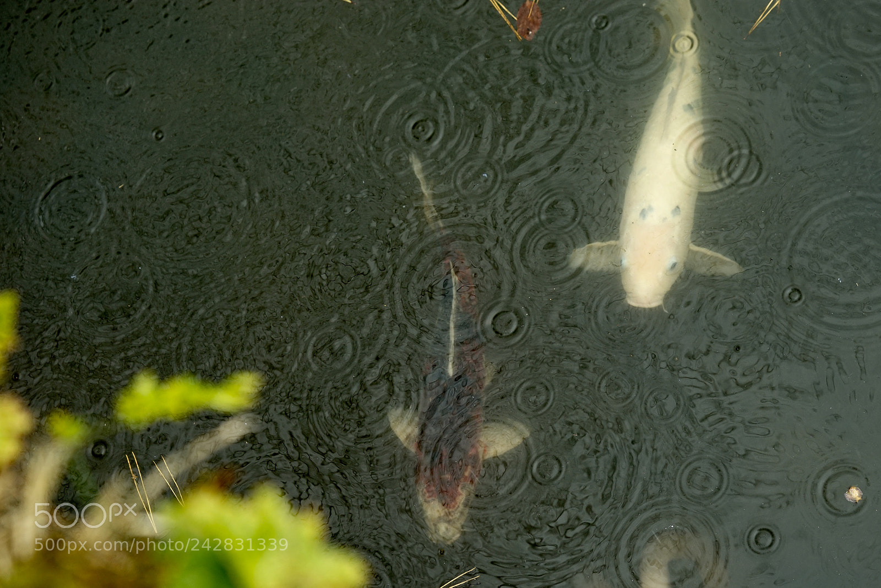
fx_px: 2203
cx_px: 440
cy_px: 294
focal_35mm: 90
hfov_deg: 22.6
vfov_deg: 15.2
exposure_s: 1/125
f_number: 4.5
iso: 200
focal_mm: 90
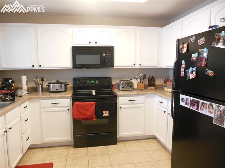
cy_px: 84
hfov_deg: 69.4
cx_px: 112
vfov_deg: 54.8
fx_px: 162
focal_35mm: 25
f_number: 3.2
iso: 320
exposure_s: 1/30
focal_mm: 4.5
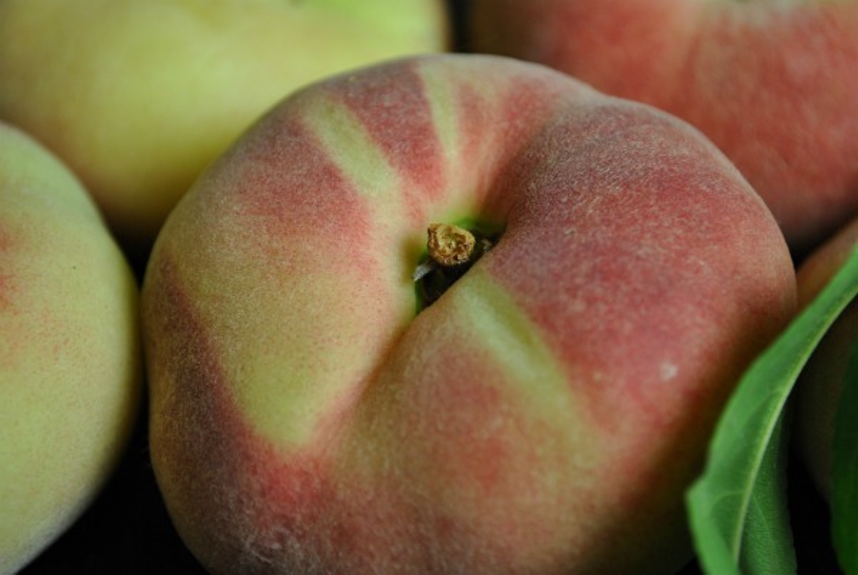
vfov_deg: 20.2
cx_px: 429
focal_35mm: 68
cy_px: 288
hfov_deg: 29.8
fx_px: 1611
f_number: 5.3
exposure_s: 1/60
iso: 220
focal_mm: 45
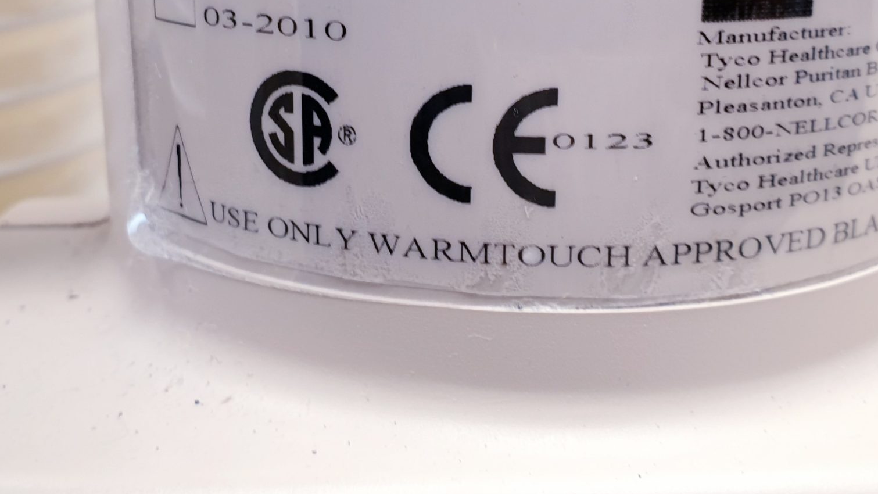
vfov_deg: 24.5
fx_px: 1118
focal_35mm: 48
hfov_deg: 42.9
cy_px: 96
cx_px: 428
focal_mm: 4.3
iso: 64
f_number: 2.4
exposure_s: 1/50
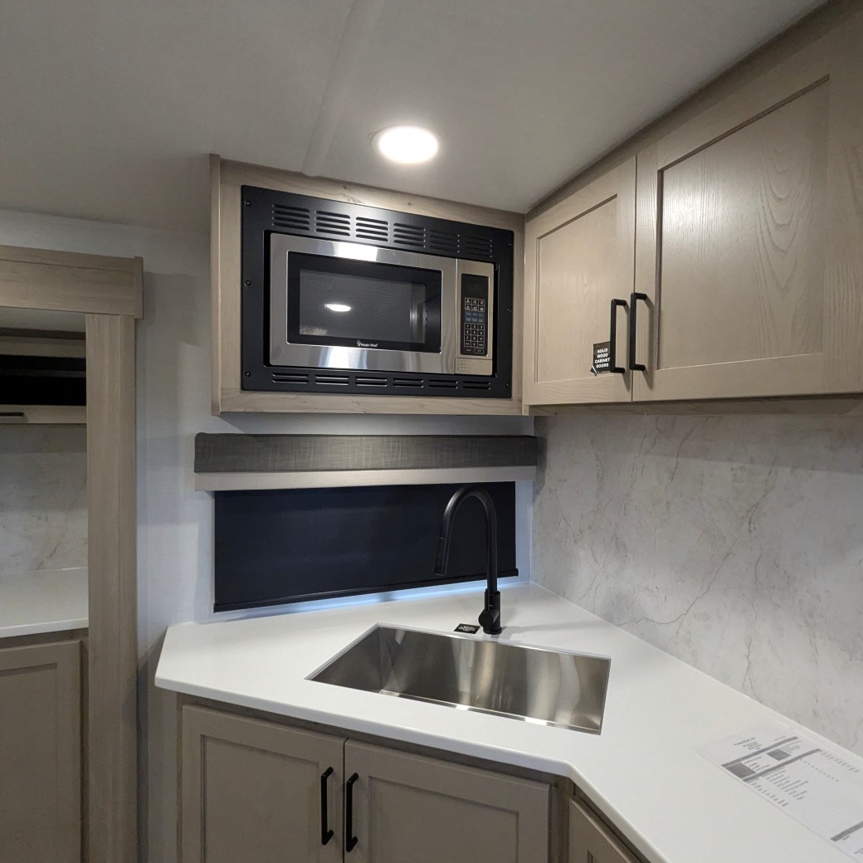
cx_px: 463
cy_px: 432
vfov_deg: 77.7
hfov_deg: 77.6
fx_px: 536
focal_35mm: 19
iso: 417
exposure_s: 1/177
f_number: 2.2
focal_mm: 2.35
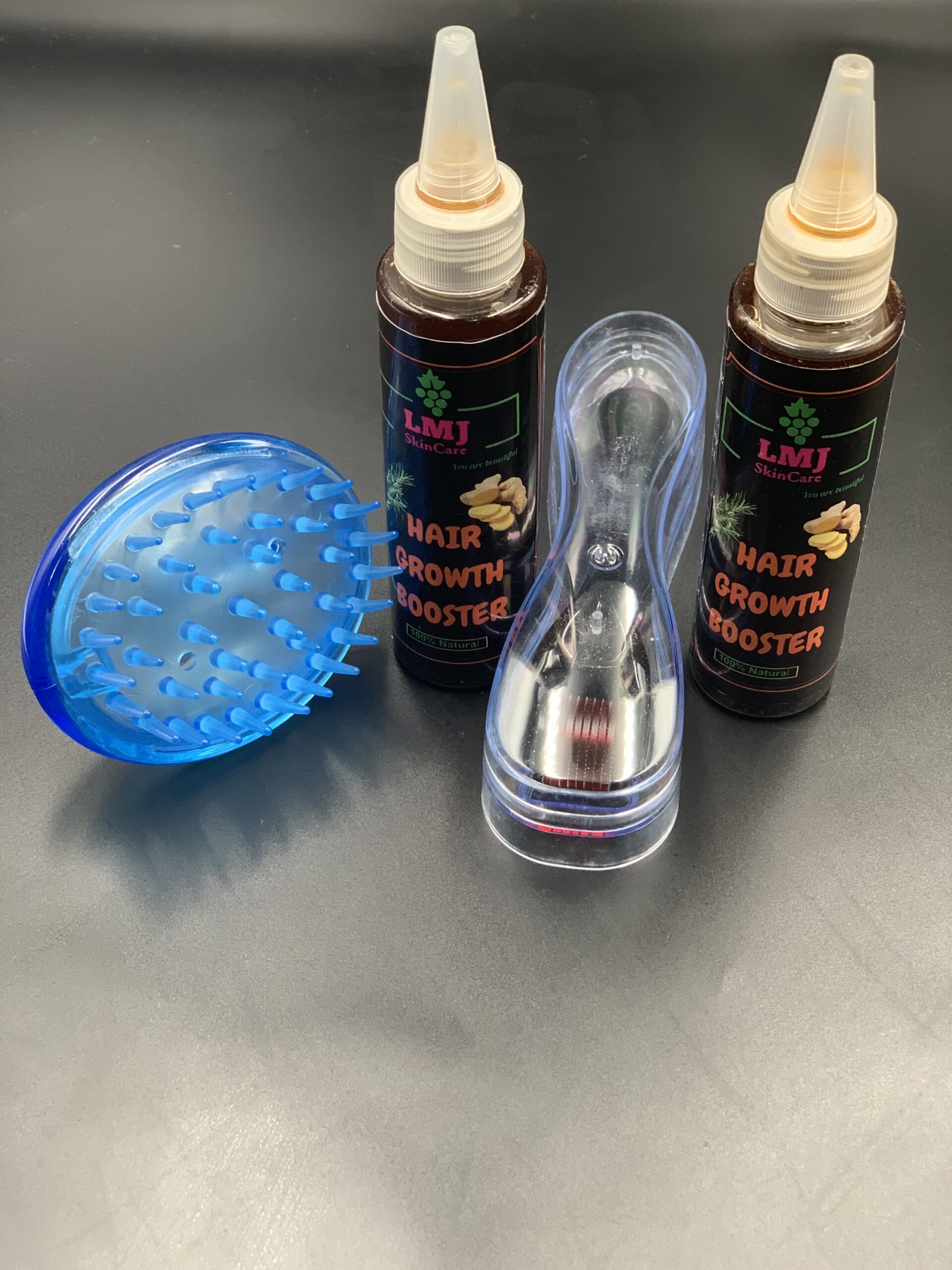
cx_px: 476
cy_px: 635
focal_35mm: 52
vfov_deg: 36.8
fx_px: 1907
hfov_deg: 28.0
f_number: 2.4
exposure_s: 1/99
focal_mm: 6
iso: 125
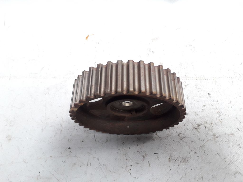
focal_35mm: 27
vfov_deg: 51.4
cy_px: 91
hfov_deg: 65.3
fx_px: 190
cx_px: 122
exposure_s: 1/50
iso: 200
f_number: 1.9
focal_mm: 3.6
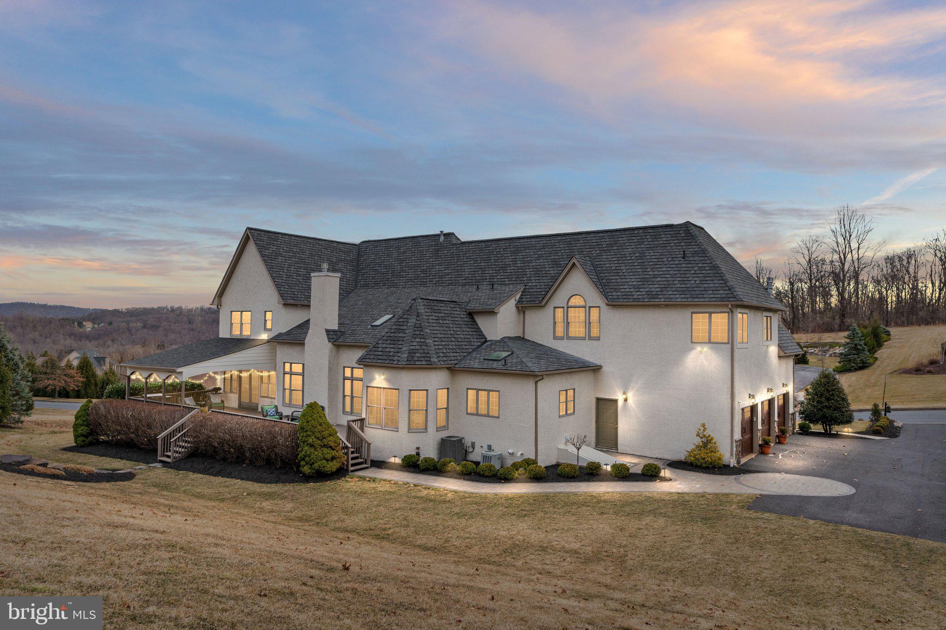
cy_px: 315
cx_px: 473
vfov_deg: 53.1
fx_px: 631
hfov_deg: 73.7
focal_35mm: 24
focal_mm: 24
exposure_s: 1/640
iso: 320
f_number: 7.1
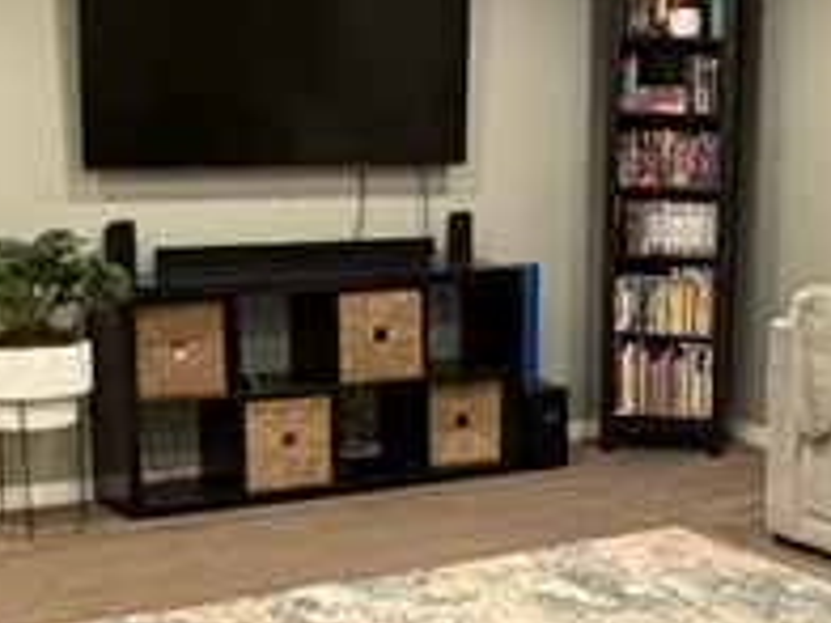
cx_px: 678
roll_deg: -1.8
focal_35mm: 73
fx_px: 1752
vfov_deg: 20.1
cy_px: 398
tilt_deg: -10.4
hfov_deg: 26.1
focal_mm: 2.22
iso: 400
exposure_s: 1/60
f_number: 2.2
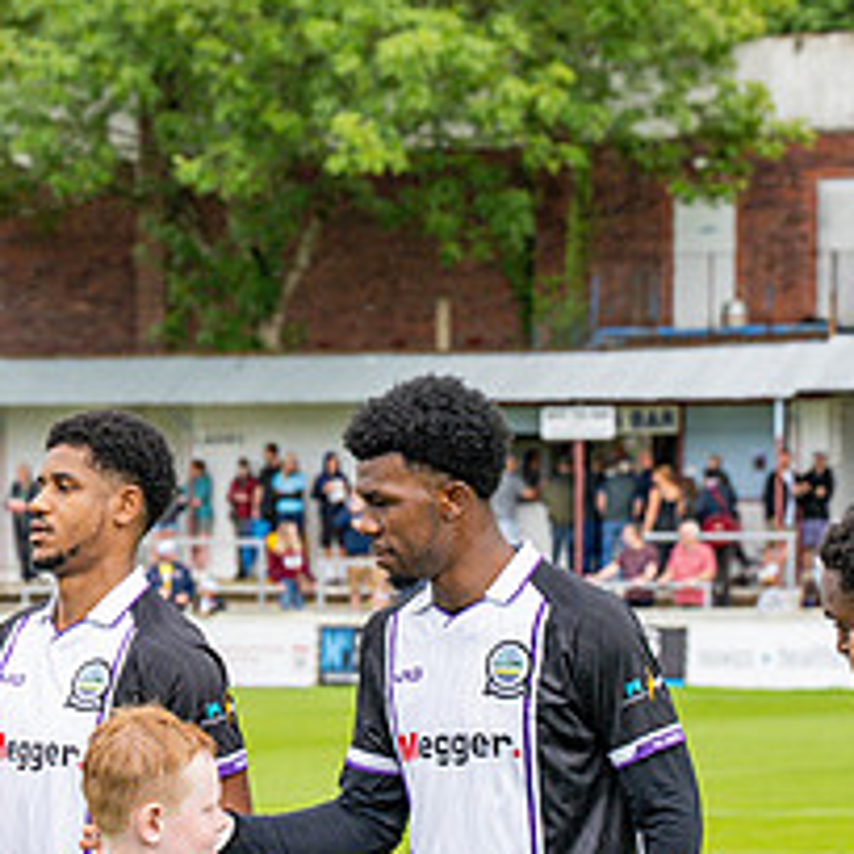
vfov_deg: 8.8
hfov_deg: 8.8
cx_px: 33
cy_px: 917
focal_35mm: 197
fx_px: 5499
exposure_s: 1/1600
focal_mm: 70
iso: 800
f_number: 5
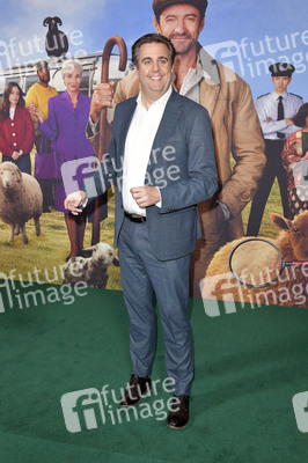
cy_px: 232
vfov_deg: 55.8
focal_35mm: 34
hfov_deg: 38.8
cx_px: 154
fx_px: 437
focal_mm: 34
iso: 1600
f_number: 5.6
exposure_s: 1/200
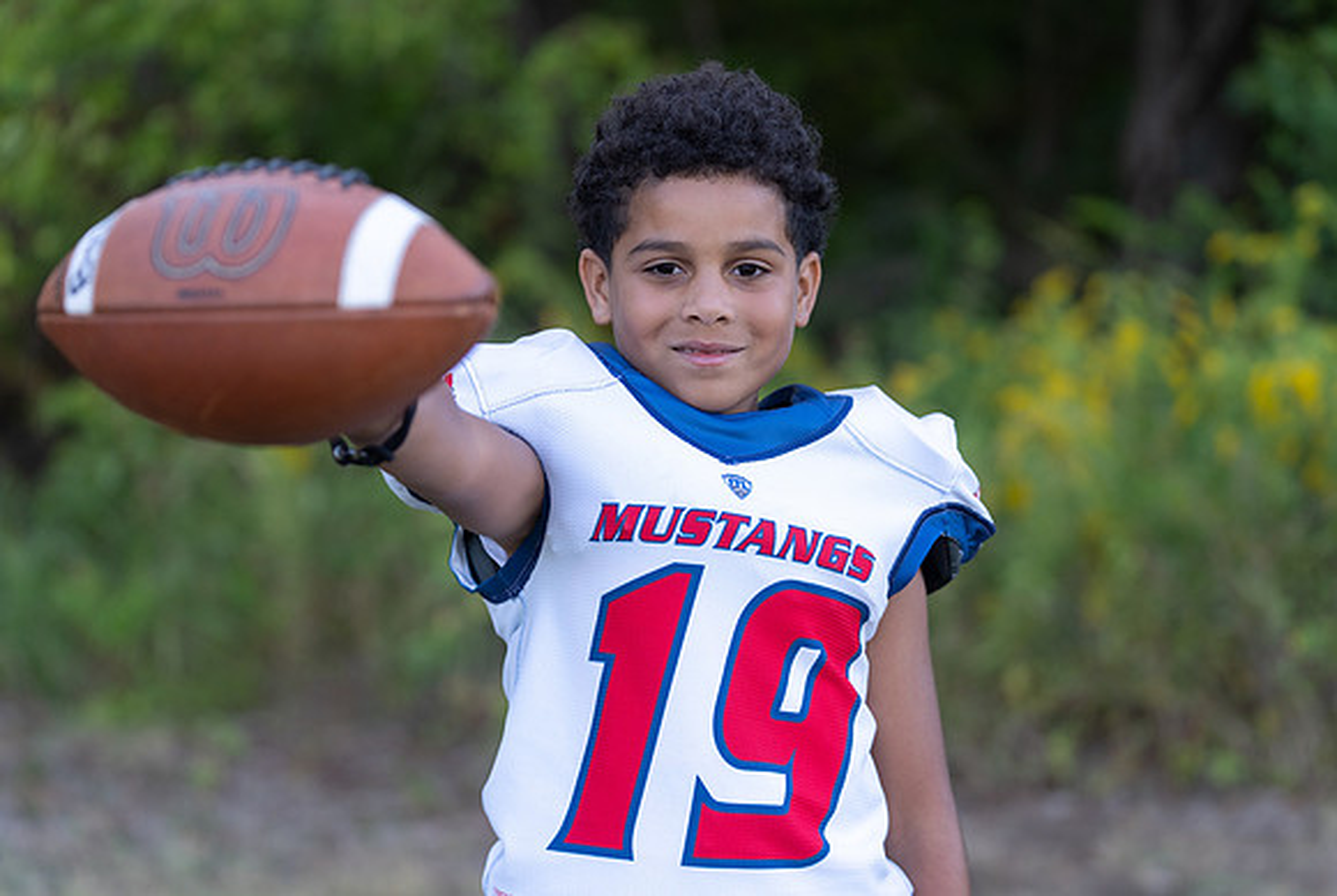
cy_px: 469
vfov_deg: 15.9
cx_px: 677
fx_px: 3209
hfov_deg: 23.5
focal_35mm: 86
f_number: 2.8
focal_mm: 82
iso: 320
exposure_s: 1/320
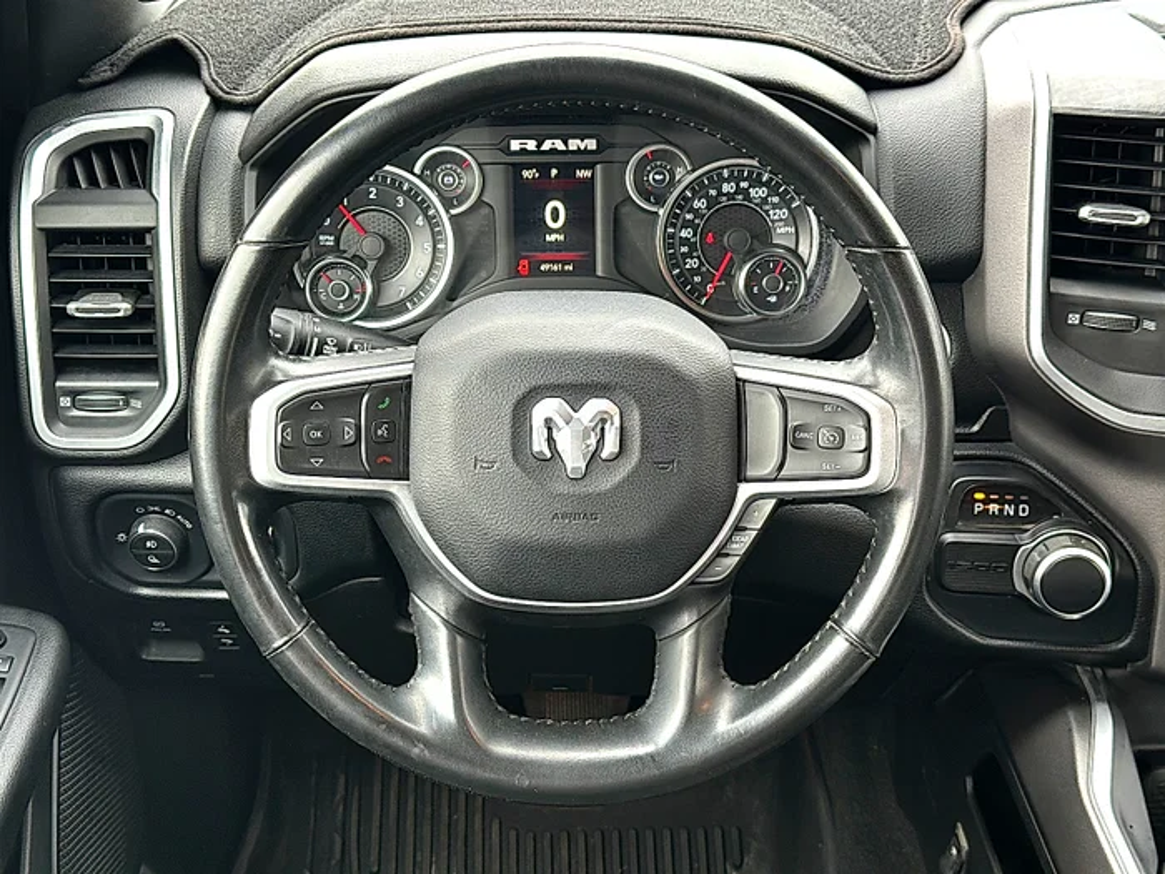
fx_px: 1615
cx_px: 582
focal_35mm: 48
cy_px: 437
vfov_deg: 30.3
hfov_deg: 39.7
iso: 80
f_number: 1.78
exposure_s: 1/107
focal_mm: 6.86
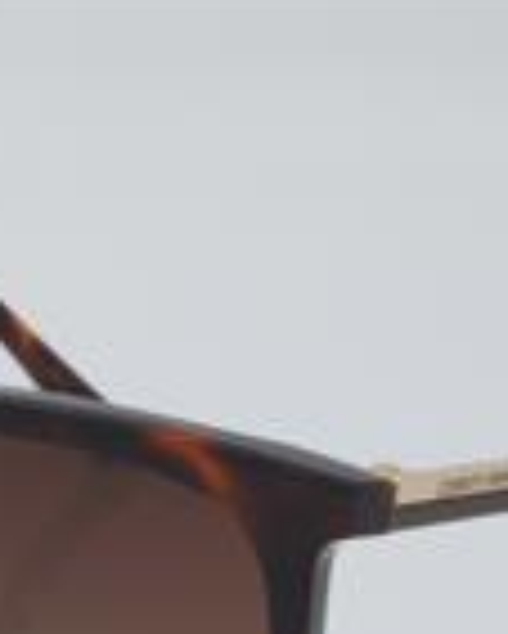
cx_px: 76
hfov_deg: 7.7
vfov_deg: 9.6
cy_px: 580
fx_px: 3755
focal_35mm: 200
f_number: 32
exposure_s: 1/3
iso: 100
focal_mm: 50
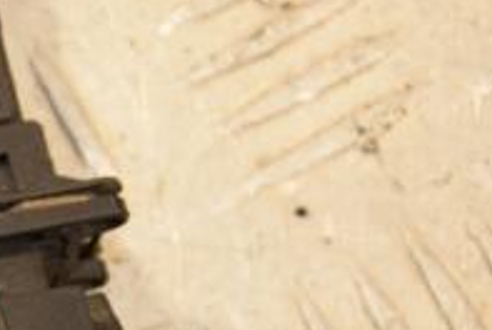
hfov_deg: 5.6
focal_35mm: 365
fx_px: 4996
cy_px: 325
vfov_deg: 3.8
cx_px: -240
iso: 800
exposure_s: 1/200
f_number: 6.3
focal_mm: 80
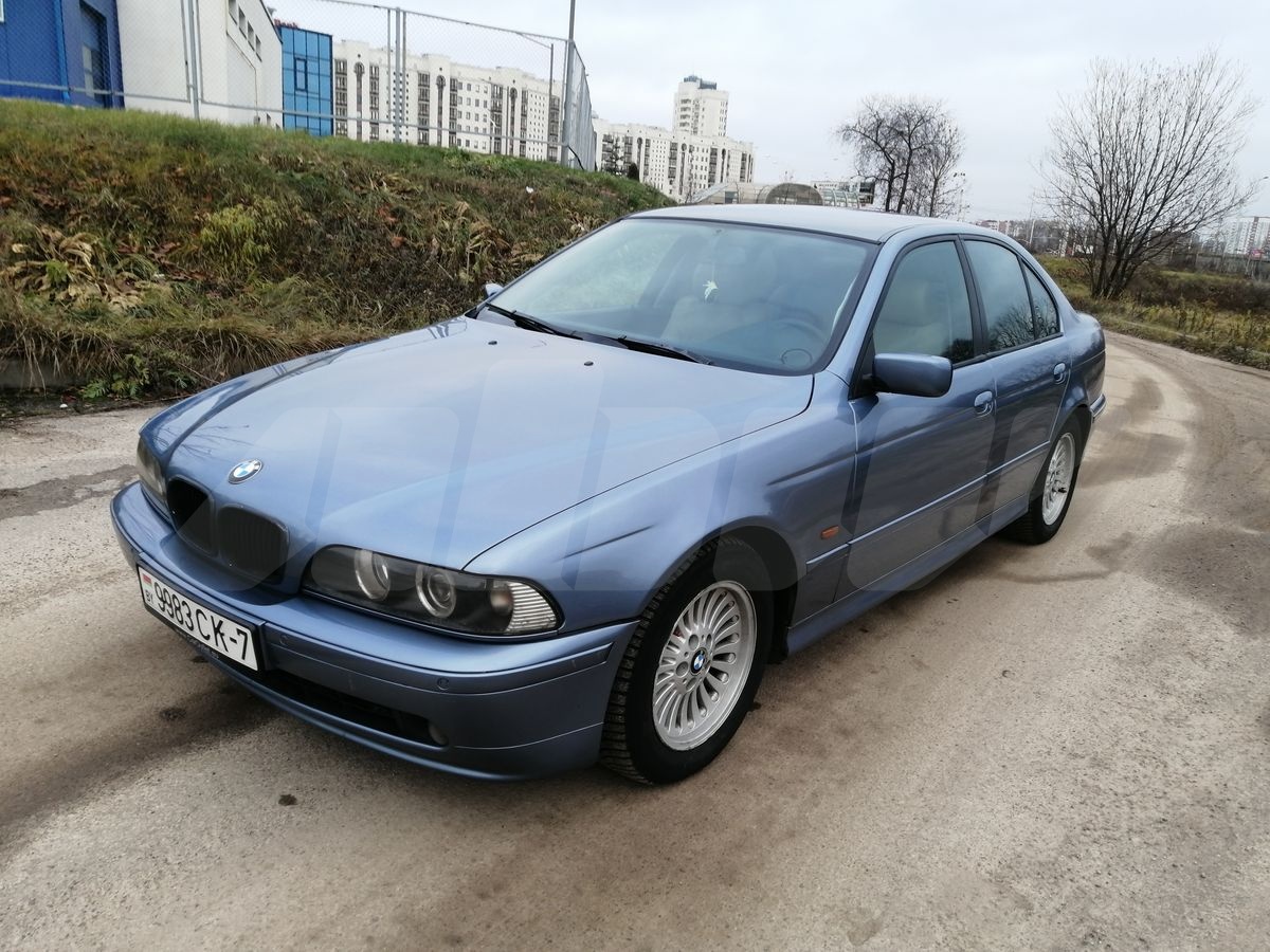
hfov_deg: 65.3
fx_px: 991
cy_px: 476
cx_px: 635
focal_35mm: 27
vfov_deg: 51.4
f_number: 1.8
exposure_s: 1/136
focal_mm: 3.62
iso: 50
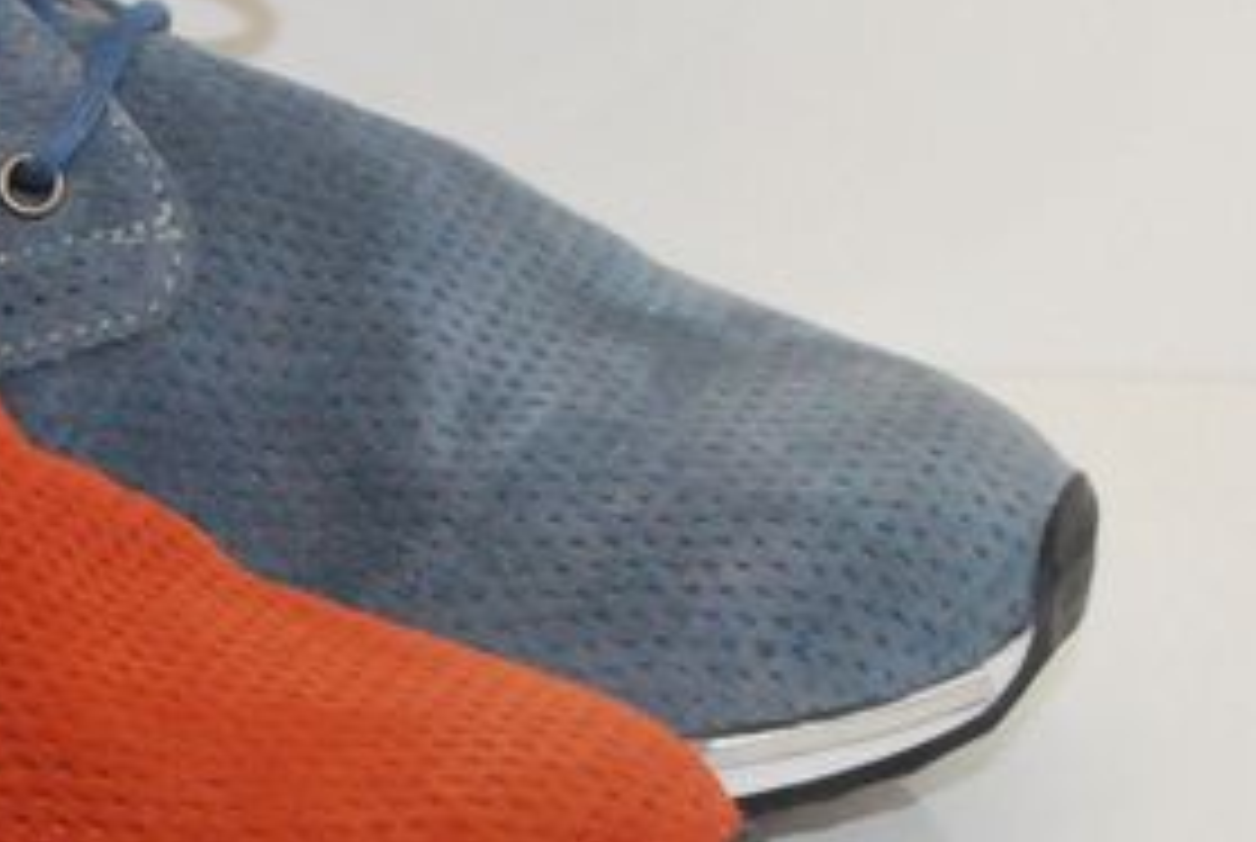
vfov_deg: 7.7
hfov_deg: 10.9
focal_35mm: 180
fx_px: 6290
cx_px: -696
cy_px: 414
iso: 1600
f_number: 14
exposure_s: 1/200
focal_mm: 28
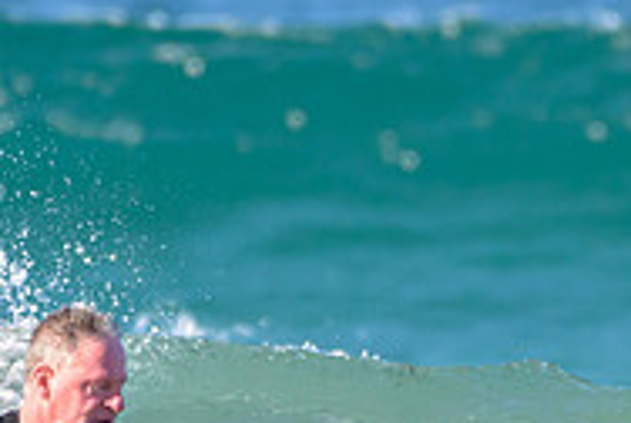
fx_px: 37094
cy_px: 508
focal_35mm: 2113
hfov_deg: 1.0
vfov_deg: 0.7
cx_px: 245
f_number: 5.6
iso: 450
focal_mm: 500
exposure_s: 1/2000
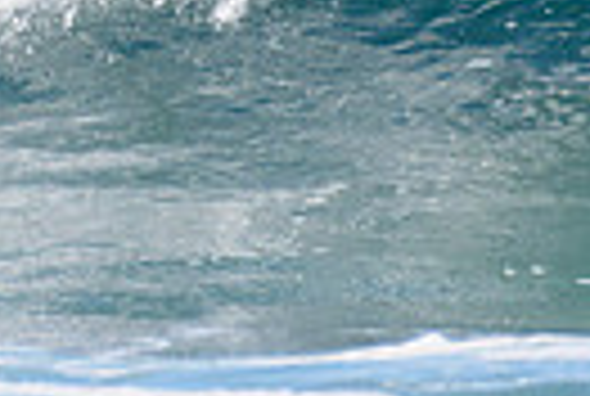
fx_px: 54453
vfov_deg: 0.4
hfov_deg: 0.6
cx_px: -441
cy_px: -443
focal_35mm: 3315
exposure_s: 1/2000
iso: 360
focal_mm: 500
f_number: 5.6
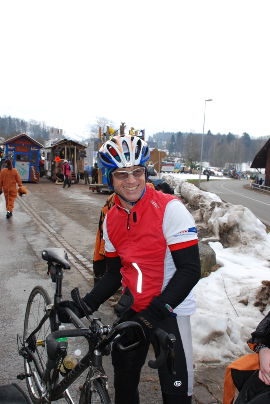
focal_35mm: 33
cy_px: 202
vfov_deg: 57.2
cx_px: 135
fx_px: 370
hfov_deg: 40.1
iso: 100
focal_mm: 22
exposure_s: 1/200
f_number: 5.6
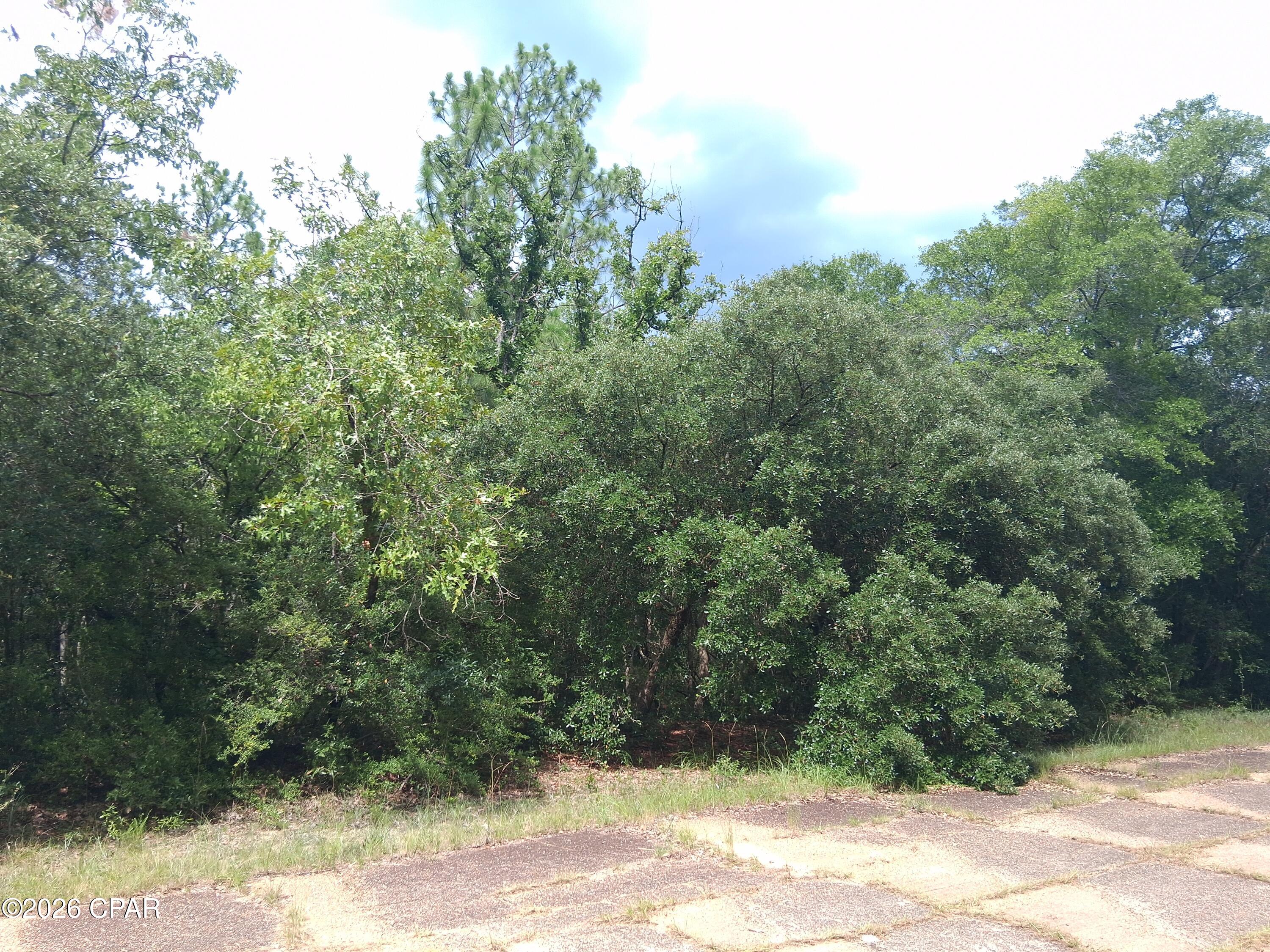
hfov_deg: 67.3
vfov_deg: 53.1
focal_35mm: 26
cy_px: 476
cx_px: 635
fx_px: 954
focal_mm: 3.98
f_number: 1.8
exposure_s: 1/132
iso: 25
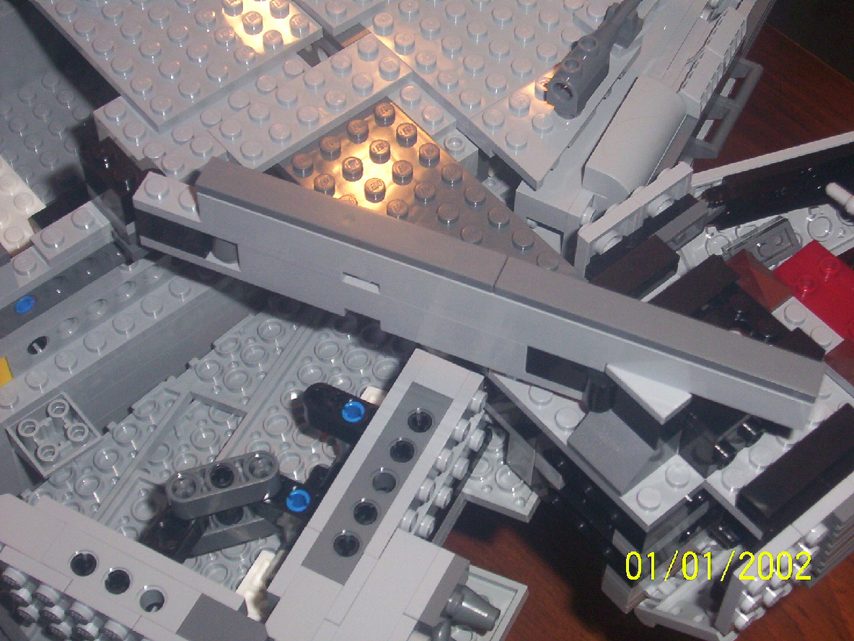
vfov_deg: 22.9
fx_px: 1579
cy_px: 320
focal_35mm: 64
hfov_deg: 30.3
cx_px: 427
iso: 140
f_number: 3.54
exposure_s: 1/46.6
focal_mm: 9.98
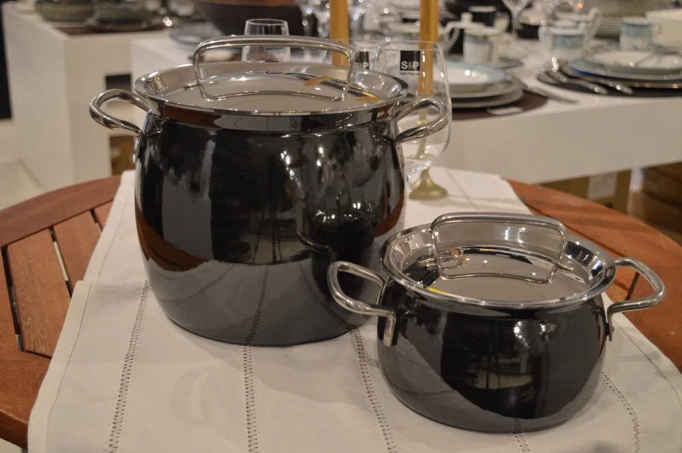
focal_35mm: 51
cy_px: 226
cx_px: 341
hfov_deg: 38.9
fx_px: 965
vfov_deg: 26.4
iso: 400
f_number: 4.5
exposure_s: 1/25
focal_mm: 34
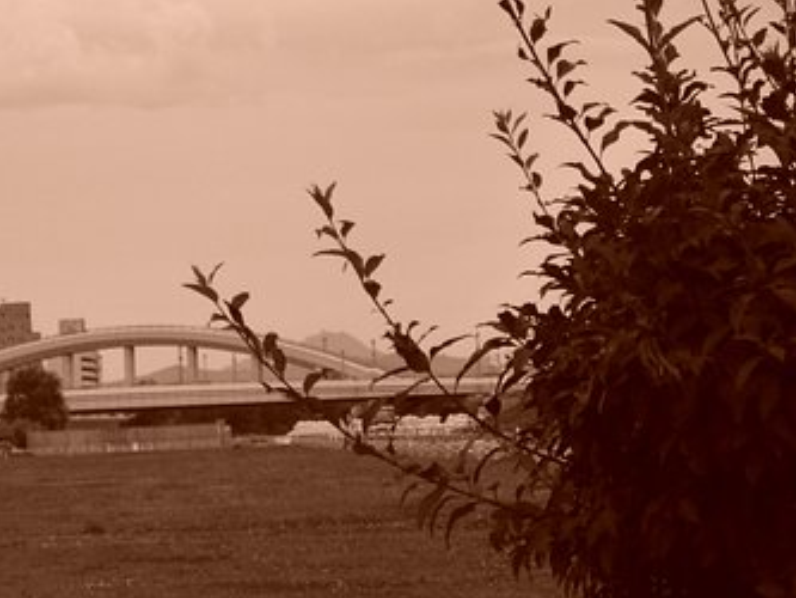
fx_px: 2829
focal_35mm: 123
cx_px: 191
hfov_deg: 15.9
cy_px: 222
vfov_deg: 12.0
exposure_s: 1/60
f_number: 5.2
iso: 250
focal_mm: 14.1
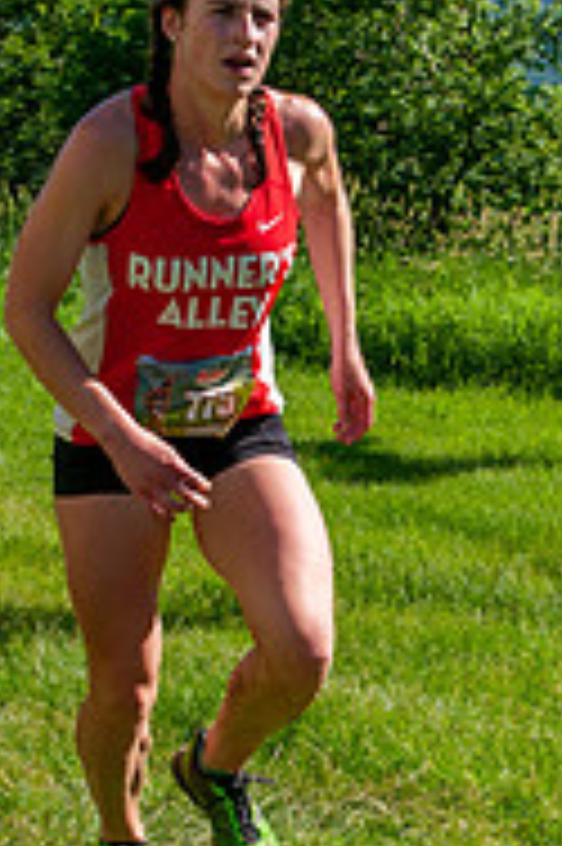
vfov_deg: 16.8
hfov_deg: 11.2
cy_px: 518
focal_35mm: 122
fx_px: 2862
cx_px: 375
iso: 200
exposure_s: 1/500
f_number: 8
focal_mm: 34
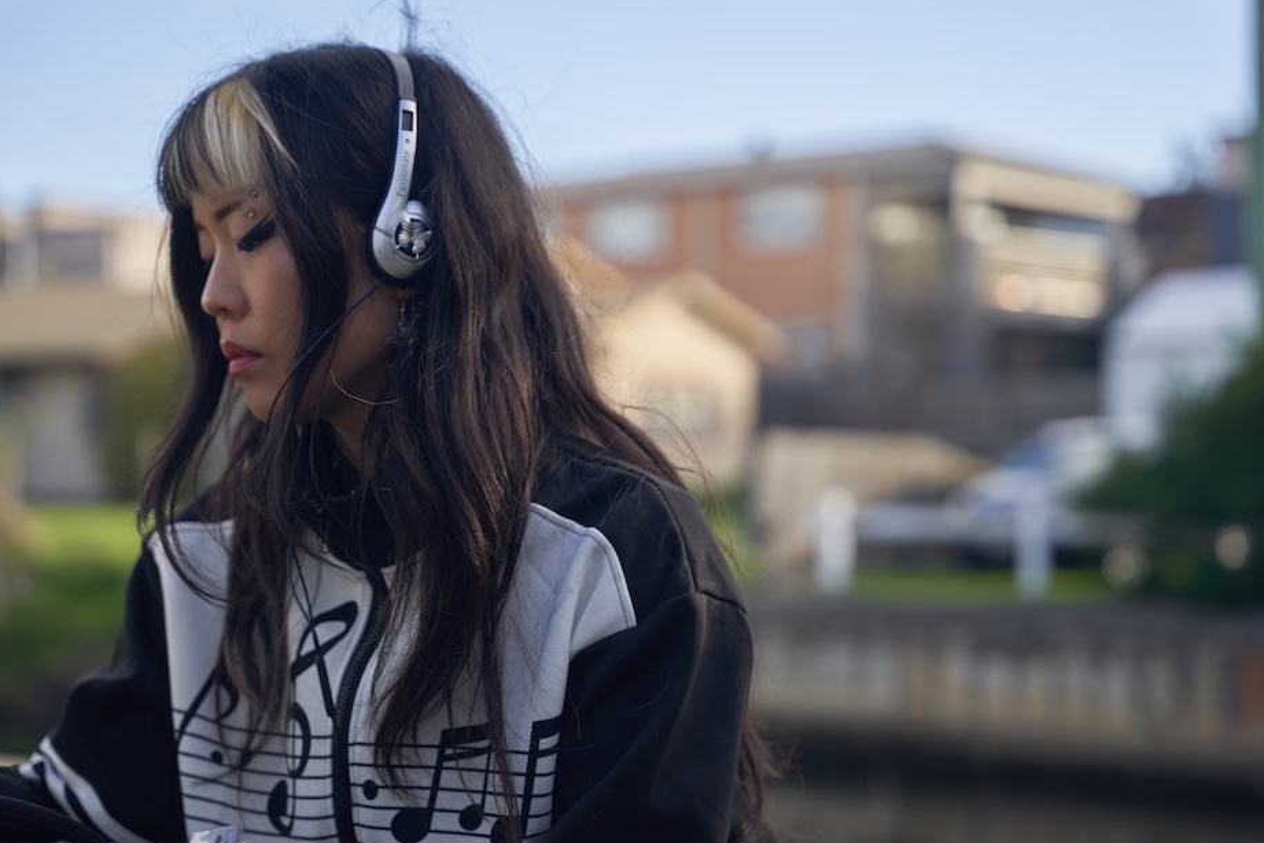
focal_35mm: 76
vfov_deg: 17.9
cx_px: 600
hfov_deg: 26.6
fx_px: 2668
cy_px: 432
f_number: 2.8
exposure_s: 1/800
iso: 100
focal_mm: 70
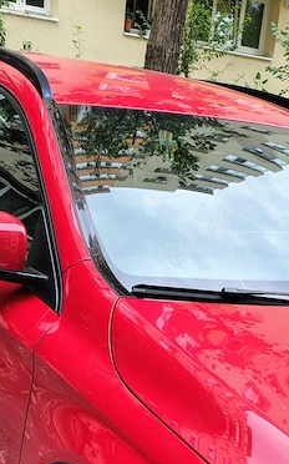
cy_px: 429
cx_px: 153
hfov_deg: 22.7
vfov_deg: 33.6
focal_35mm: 57
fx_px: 719
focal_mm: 4.71
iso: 214
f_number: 1.7
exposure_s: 1/100
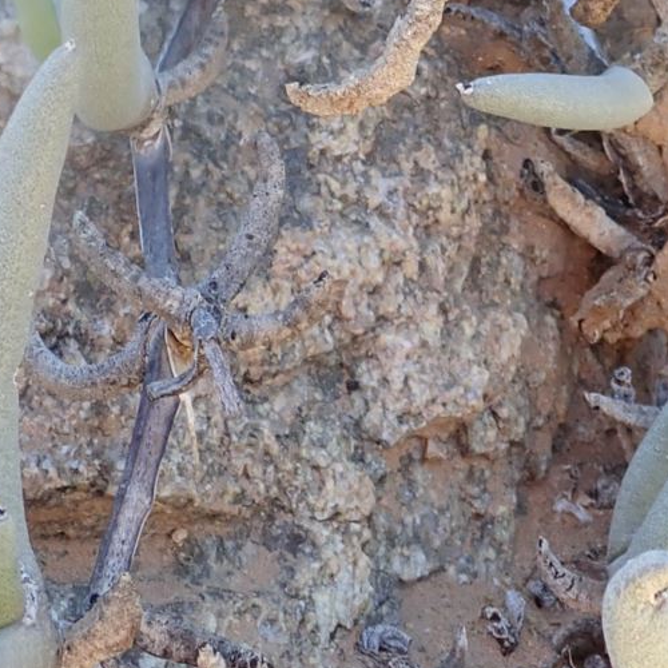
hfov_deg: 16.3
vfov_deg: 15.8
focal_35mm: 106
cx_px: 533
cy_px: -139
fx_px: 2314
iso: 100
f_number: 3.2
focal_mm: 5.5
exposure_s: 1/100
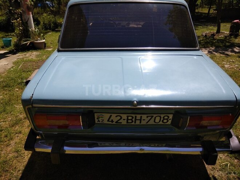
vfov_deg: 63.4
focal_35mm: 21
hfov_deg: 79.0
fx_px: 146
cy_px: 90
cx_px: 120
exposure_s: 1/1614
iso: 100
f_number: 2
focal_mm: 3.57
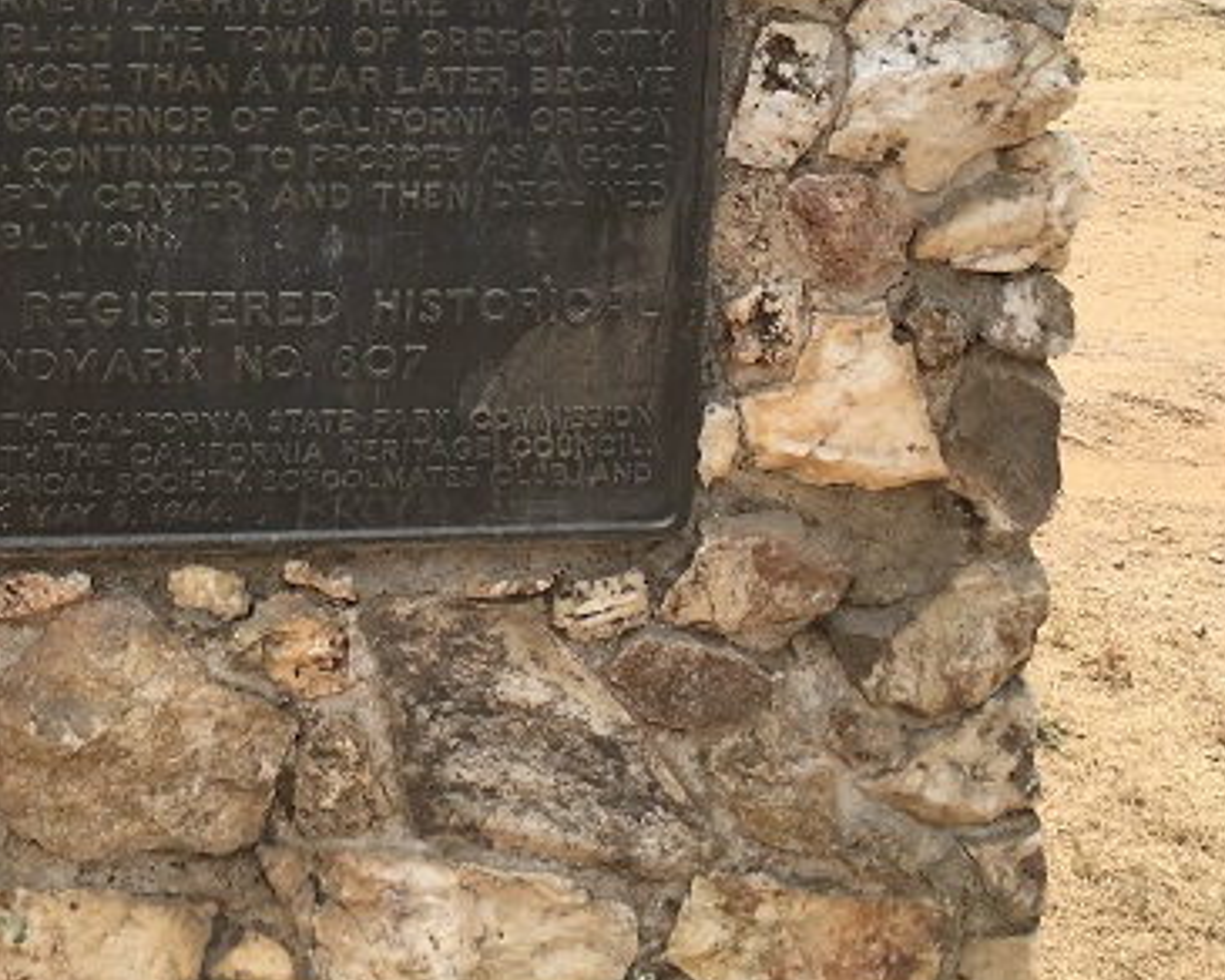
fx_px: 2248
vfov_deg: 24.2
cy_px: 178
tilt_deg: -11.1
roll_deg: -0.3
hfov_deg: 29.4
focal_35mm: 62
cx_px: 154
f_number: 2.2
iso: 25
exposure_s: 1/625
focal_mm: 4.15
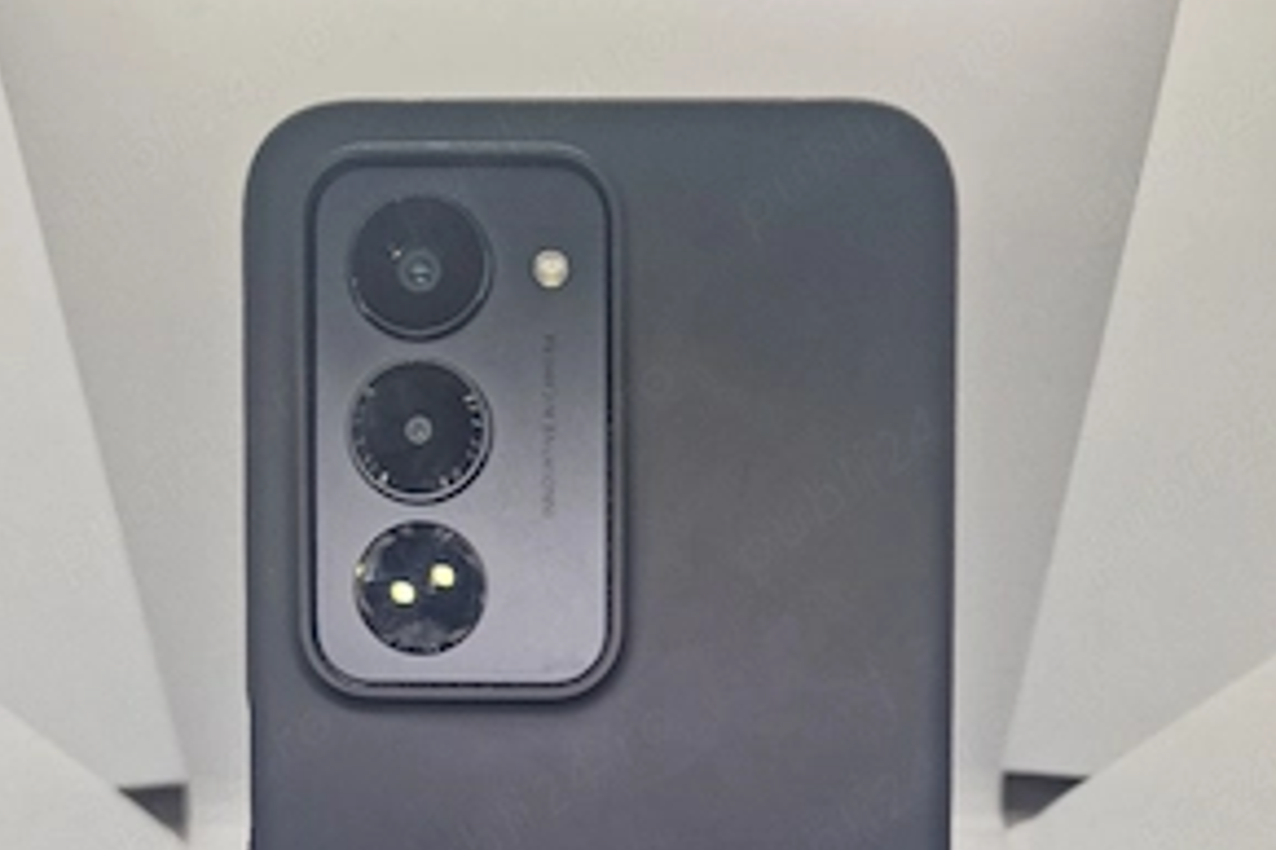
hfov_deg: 57.2
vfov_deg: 35.8
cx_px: 620
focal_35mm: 33
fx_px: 1169
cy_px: 863
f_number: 1.8
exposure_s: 1/182
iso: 64
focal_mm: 6.4
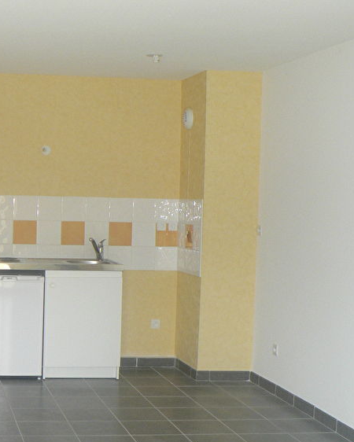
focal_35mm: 64
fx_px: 838
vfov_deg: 29.5
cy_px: 264
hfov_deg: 22.7
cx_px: -21
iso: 150
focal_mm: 6
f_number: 2.8
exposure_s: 1/60
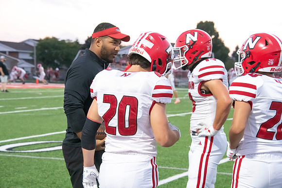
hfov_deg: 23.9
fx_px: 666
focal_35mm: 85
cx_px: 141
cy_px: 94
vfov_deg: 16.1
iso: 10000
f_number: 7.1
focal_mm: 85
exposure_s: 1/400
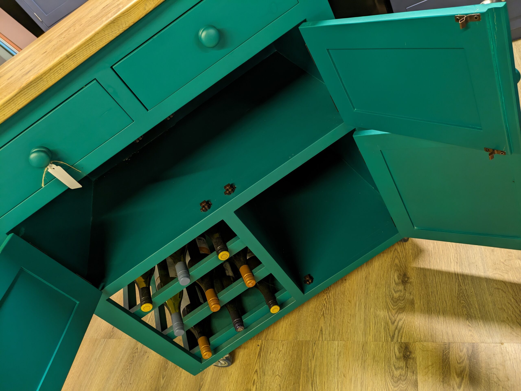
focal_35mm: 25
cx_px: 260
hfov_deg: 69.4
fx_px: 376
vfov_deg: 54.9
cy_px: 196
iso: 242
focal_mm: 5.43
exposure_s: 1/33.3
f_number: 1.89
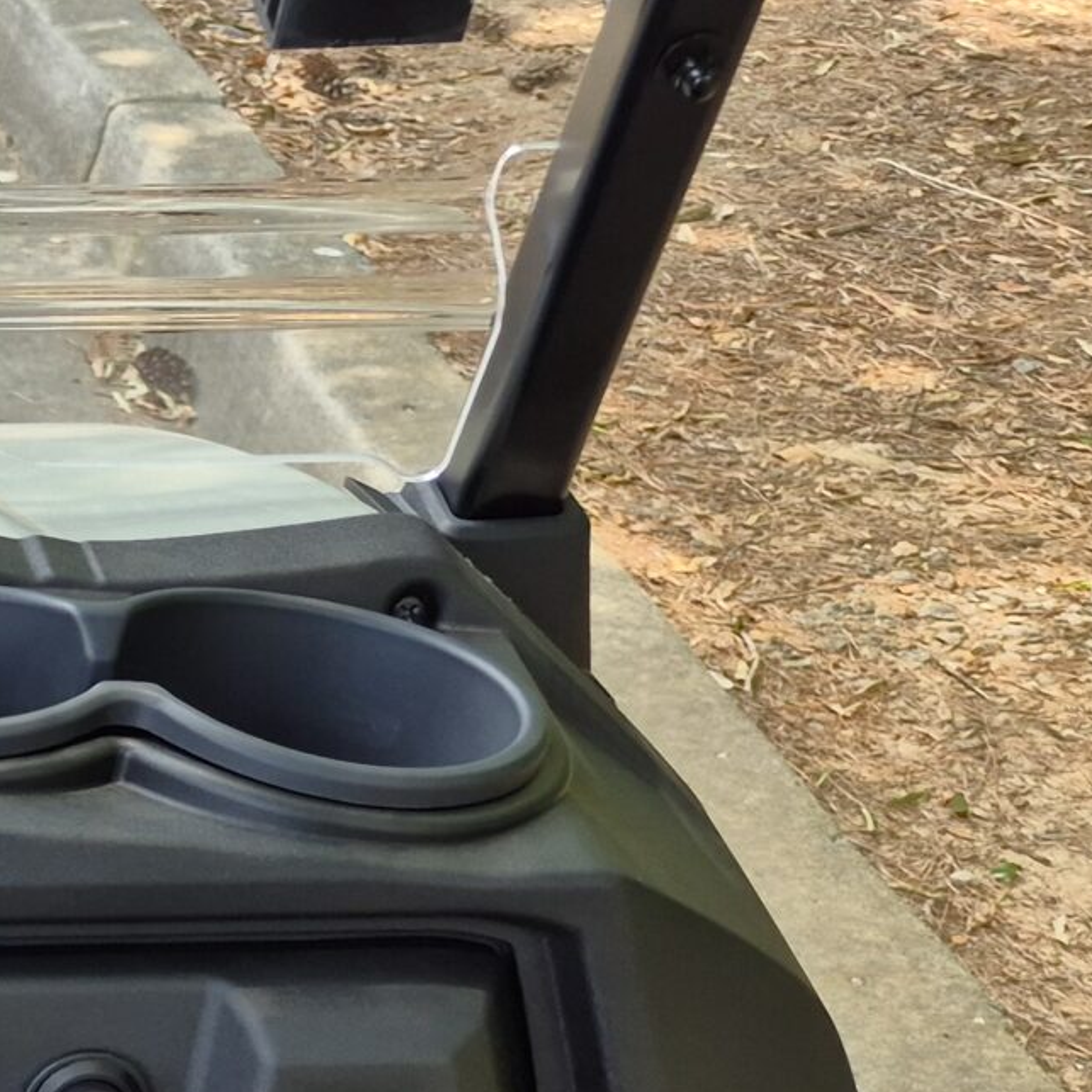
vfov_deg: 19.9
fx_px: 2891
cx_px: -1065
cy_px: 1357
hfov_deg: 16.5
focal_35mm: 81
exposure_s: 1/180
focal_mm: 5.4
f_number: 1.8
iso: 32
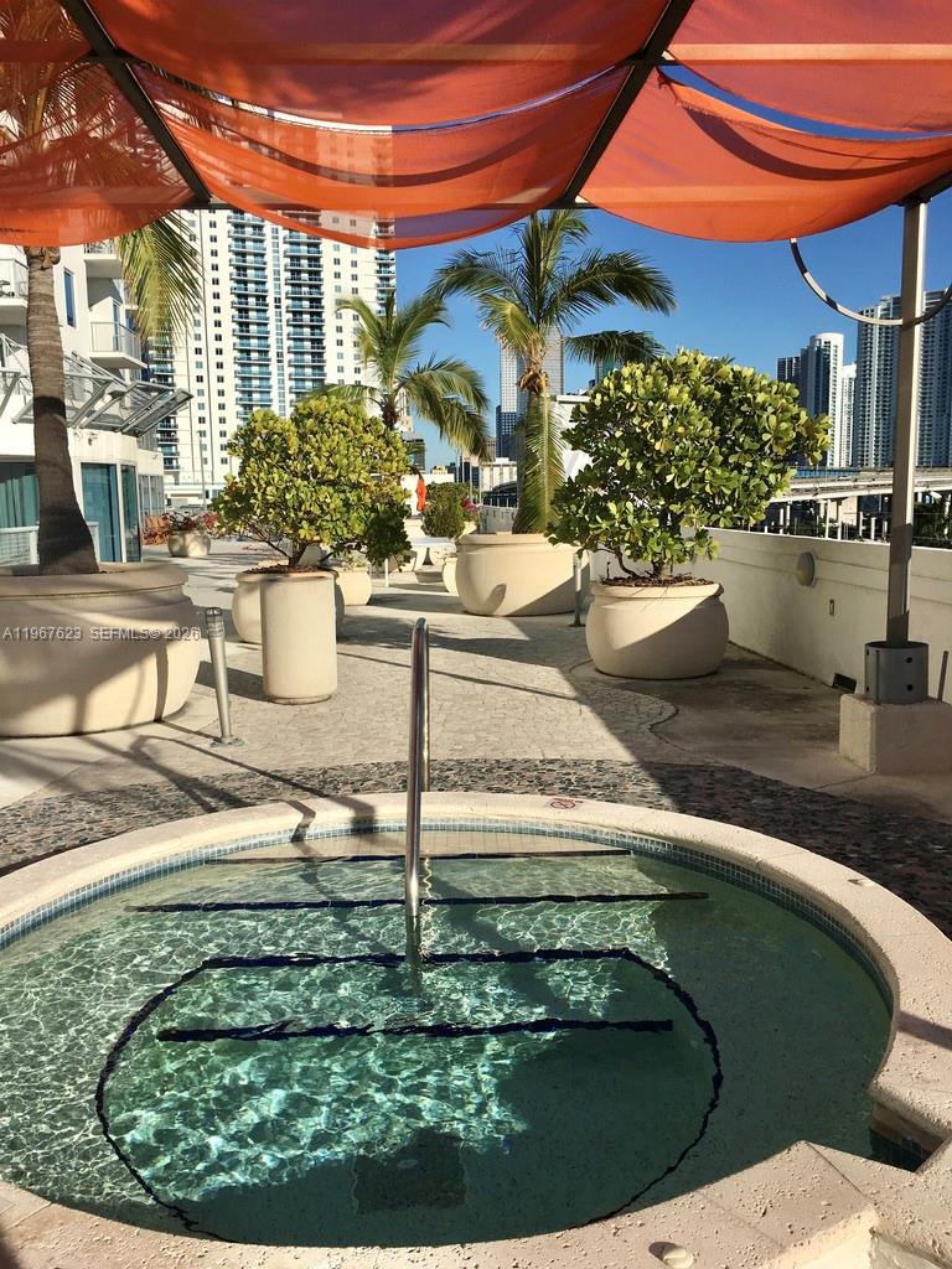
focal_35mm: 29
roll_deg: +1.9
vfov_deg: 61.7
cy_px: 634
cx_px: 476
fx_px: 1063
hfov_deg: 48.2
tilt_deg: -6.9
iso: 25
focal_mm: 4.15
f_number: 2.2
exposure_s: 1/2959
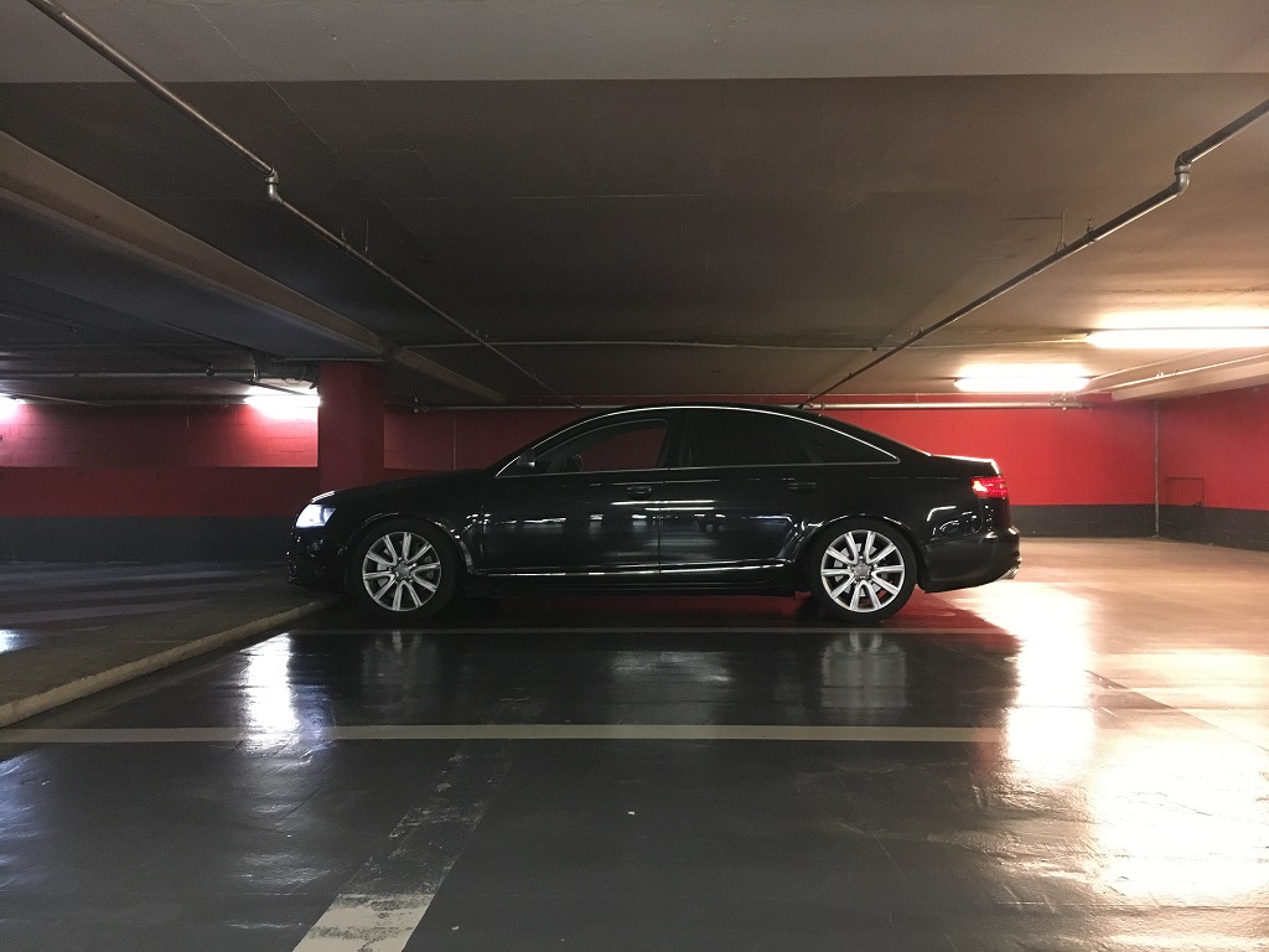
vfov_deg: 48.2
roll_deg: -0.4
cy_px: 476
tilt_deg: +0.1
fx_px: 1063
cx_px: 634
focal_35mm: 29
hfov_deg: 61.7
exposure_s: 1/17
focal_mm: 4.15
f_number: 2.2
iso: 250
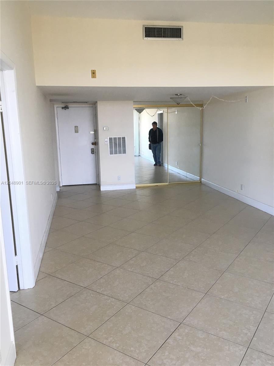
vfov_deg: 61.7
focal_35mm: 29
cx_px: 137
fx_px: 306
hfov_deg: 48.2
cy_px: 183
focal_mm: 4.15
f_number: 2.2
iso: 32
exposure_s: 1/30
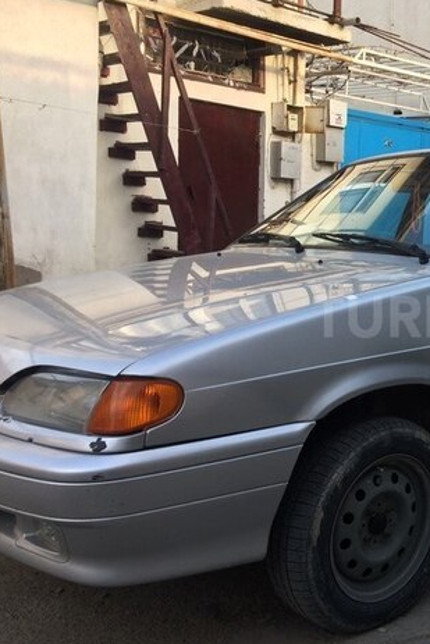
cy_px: 316
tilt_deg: -9.0
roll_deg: -1.1
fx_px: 770
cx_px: 455
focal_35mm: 43
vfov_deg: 45.4
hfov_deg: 28.7
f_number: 2.2
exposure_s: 1/210
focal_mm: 4.15
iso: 32
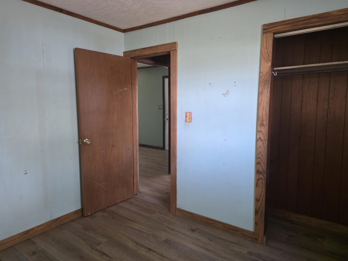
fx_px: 231
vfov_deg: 58.9
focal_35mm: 23
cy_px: 130
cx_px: 174
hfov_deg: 73.9
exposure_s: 1/120
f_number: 1.7
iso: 800
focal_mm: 6.3
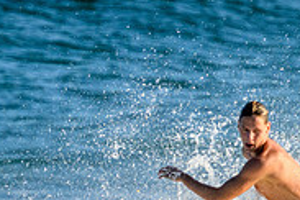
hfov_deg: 0.8
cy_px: 260
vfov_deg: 0.5
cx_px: 164
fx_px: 21082
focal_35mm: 2530
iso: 1100
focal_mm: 800
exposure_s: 1/2000
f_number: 11
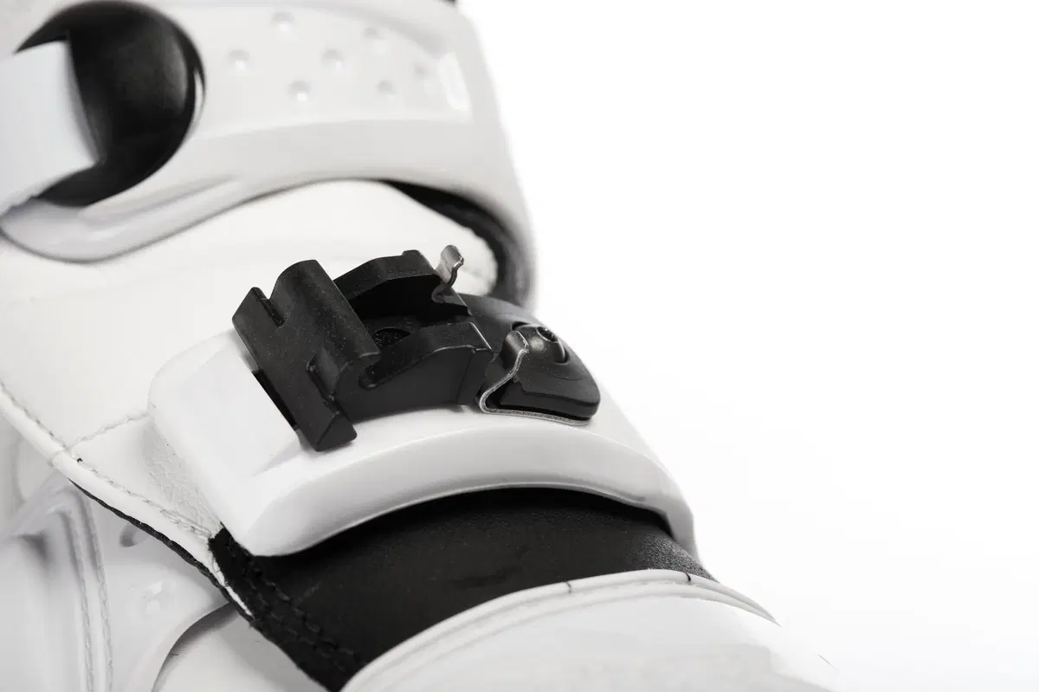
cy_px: 346
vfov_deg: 13.0
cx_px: 520
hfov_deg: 19.5
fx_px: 3029
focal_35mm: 105
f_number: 14
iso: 100
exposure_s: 1/200
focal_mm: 105
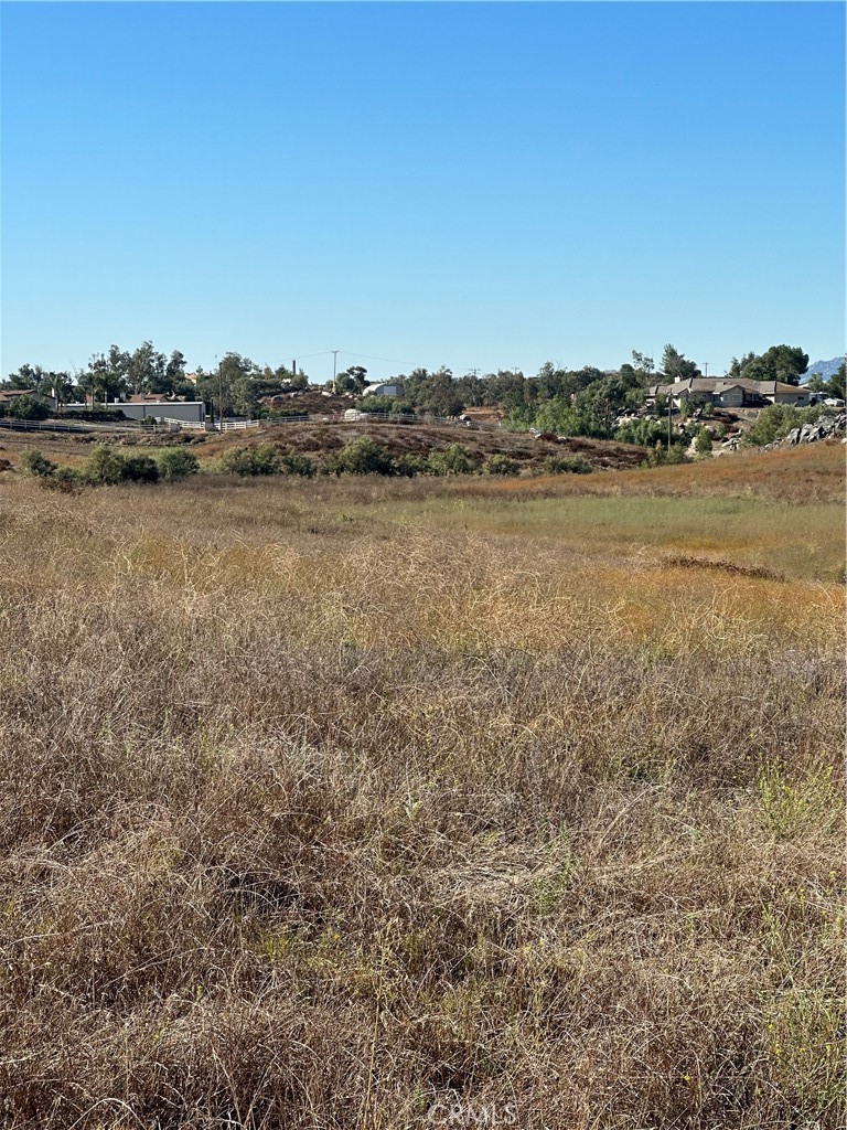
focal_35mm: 77
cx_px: 424
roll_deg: -0.1
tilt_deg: -5.0
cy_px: 565
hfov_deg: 19.1
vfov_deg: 25.3
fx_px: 2512
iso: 32
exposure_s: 1/686
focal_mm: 9
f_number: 2.8
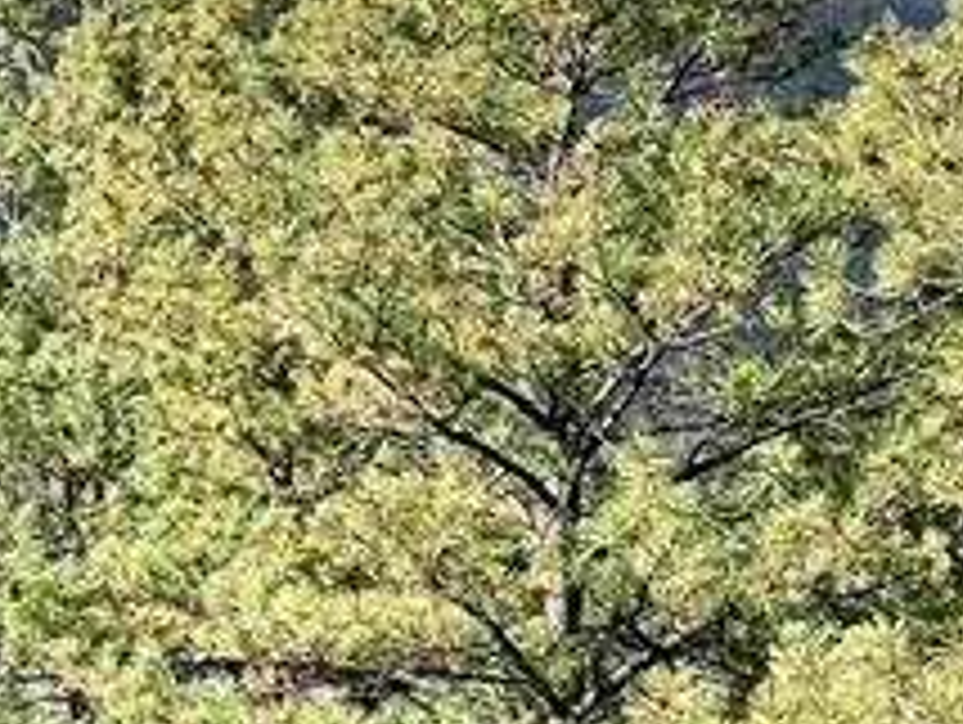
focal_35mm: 306
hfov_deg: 6.4
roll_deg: +1.0
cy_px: 238
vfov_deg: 4.9
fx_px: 8522
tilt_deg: +0.5
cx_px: -306
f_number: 2.2
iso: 20
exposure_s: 1/847
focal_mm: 7.5
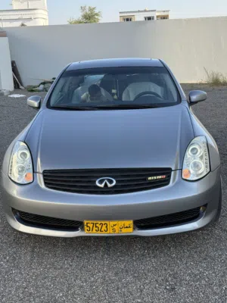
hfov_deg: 30.3
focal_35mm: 48
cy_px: 152
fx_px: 420
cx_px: 114
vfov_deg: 39.7
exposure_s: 1/865
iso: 64
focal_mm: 6.76
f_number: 1.78
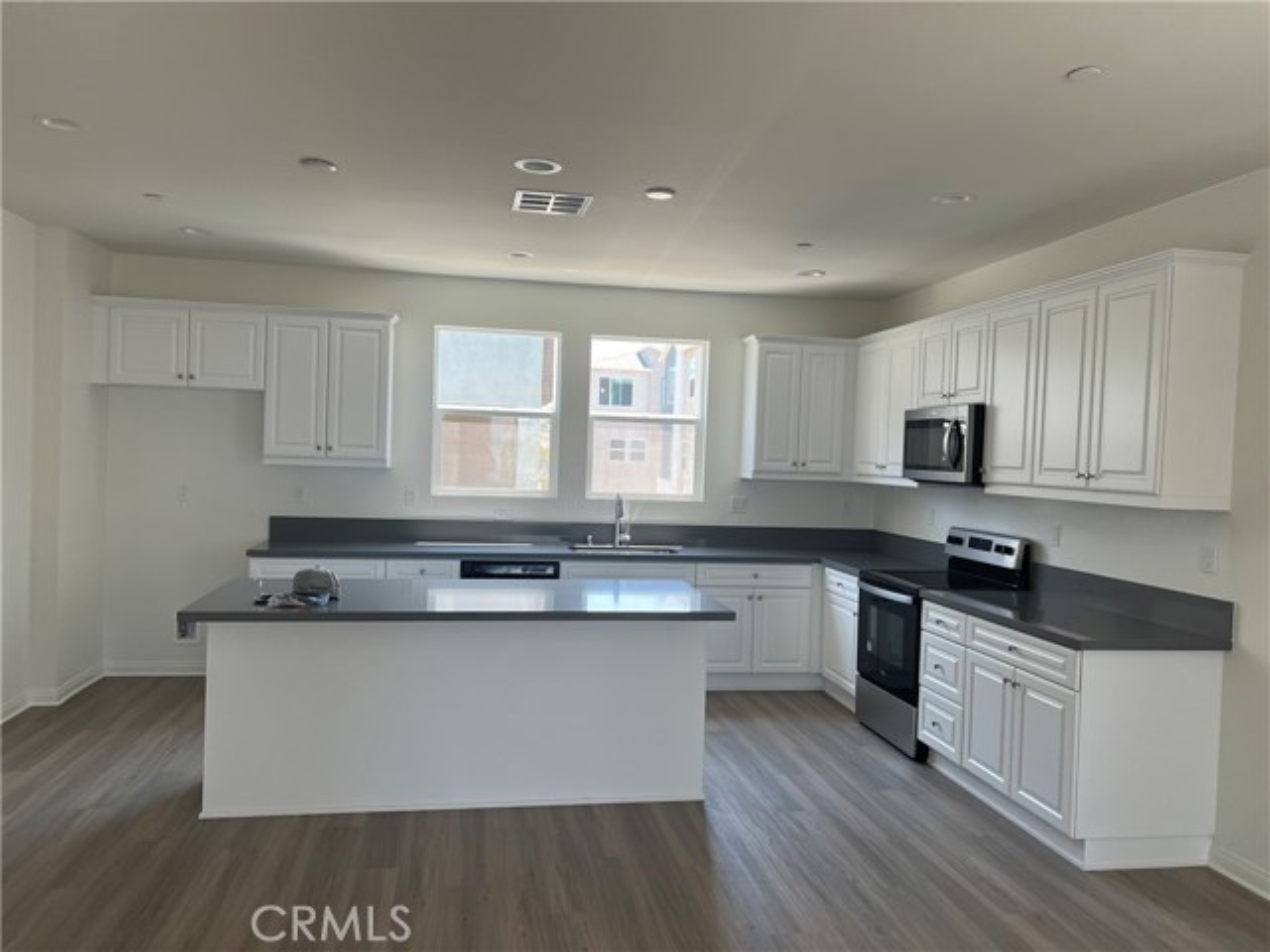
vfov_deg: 53.1
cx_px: 635
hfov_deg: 67.3
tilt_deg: -1.3
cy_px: 476
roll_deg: -1.8
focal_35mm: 26
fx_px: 954
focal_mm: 5.7
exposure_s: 1/160
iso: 64
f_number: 1.5
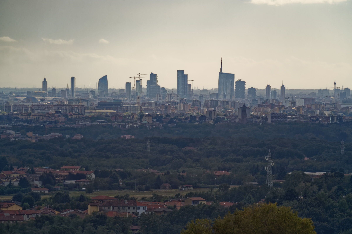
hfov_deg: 3.4
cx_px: 176
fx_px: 5866
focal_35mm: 600
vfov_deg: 2.3
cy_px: 117
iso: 1250
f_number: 8
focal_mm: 600
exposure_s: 1/2000
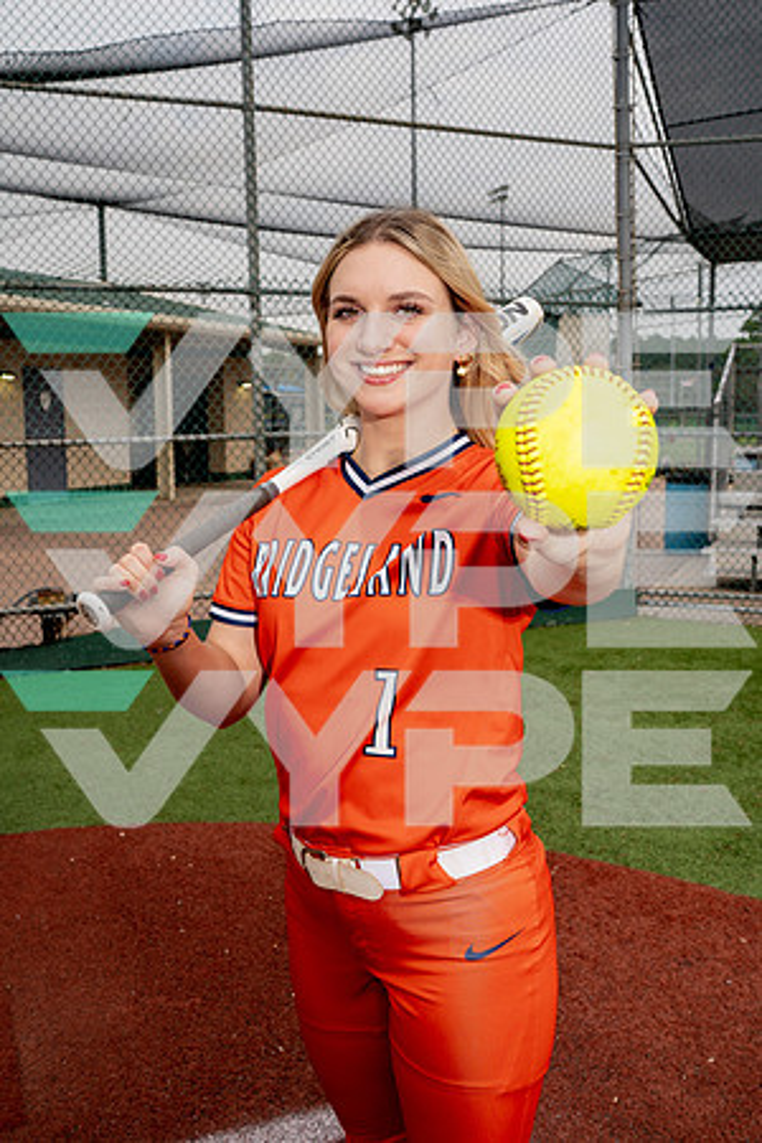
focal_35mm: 35
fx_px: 1111
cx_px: 381
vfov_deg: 54.4
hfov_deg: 37.9
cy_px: 572
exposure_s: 1/250
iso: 125
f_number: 8
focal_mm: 35
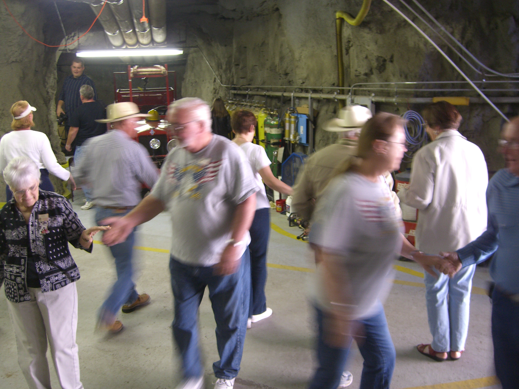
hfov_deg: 49.0
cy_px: 194
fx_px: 570
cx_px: 260
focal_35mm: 38
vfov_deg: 37.7
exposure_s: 1/10
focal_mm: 7.9
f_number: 2.8
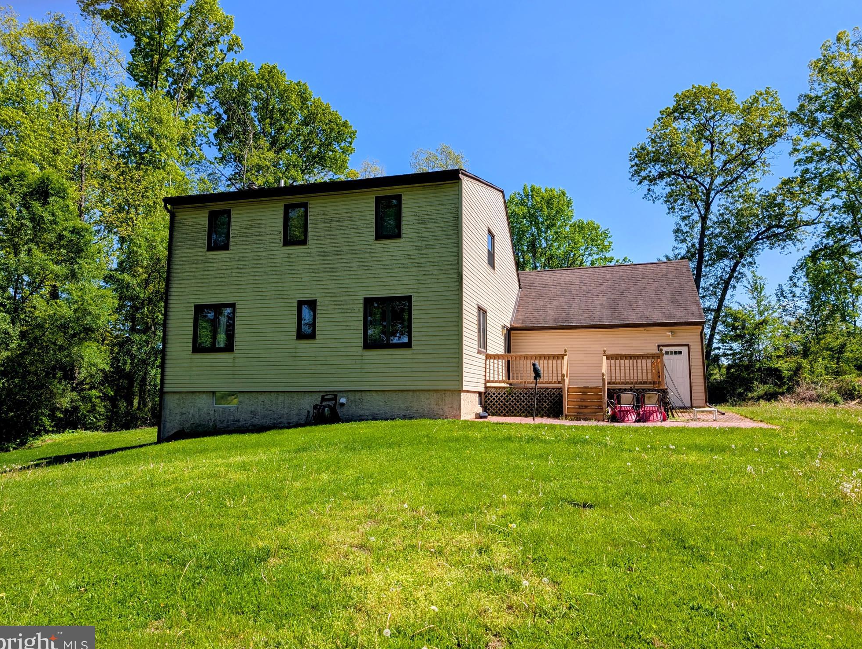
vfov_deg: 55.0
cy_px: 324
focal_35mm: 25
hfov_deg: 69.3
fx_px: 624
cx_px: 434
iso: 22
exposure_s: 1/1271
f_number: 1.68
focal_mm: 6.9
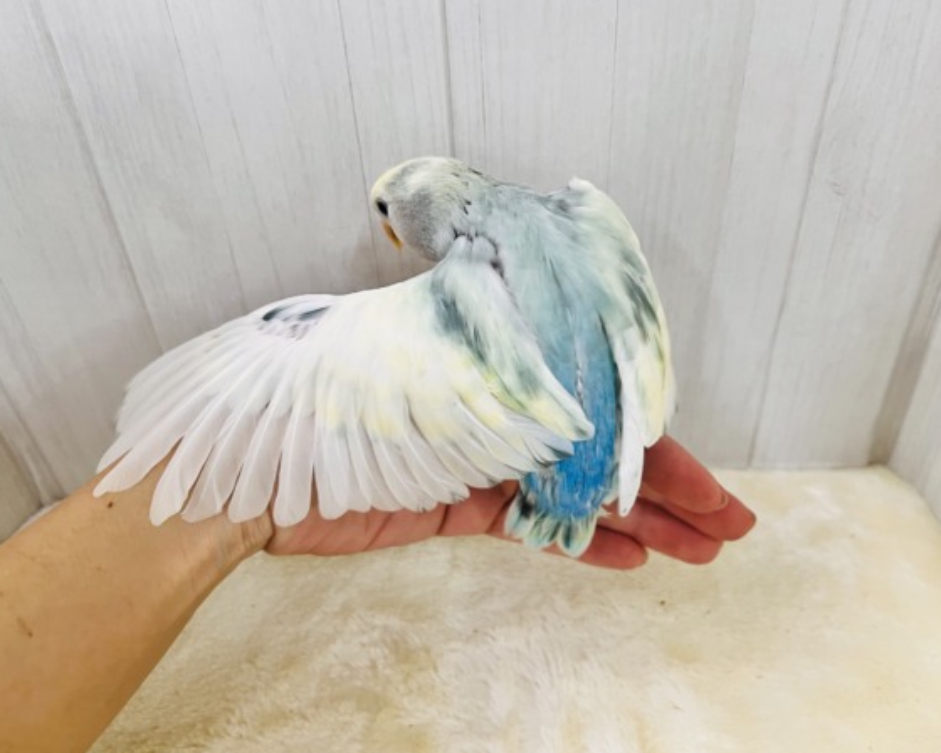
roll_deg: +0.5
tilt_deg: -35.8
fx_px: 808
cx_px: 524
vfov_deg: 50.0
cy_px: 375
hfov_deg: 60.3
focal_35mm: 29
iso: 100
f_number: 1.5
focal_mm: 5.7
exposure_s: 1/50
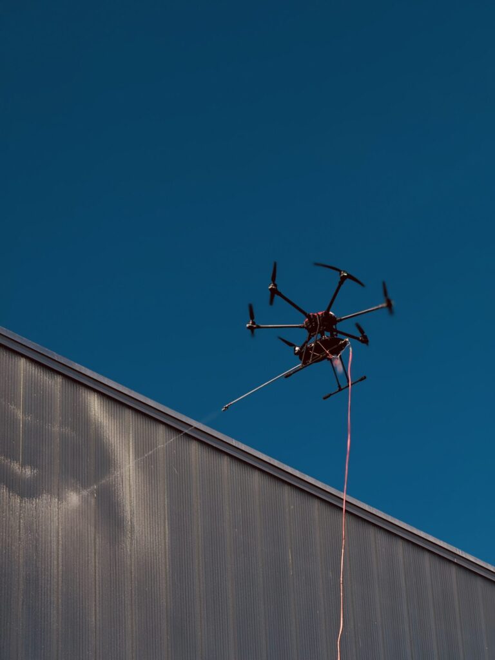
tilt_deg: +31.4
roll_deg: +2.9
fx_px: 2288
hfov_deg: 12.3
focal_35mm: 120
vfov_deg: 16.4
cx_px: 248
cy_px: 330
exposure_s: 1/2611
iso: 50
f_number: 2.8
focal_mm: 15.66
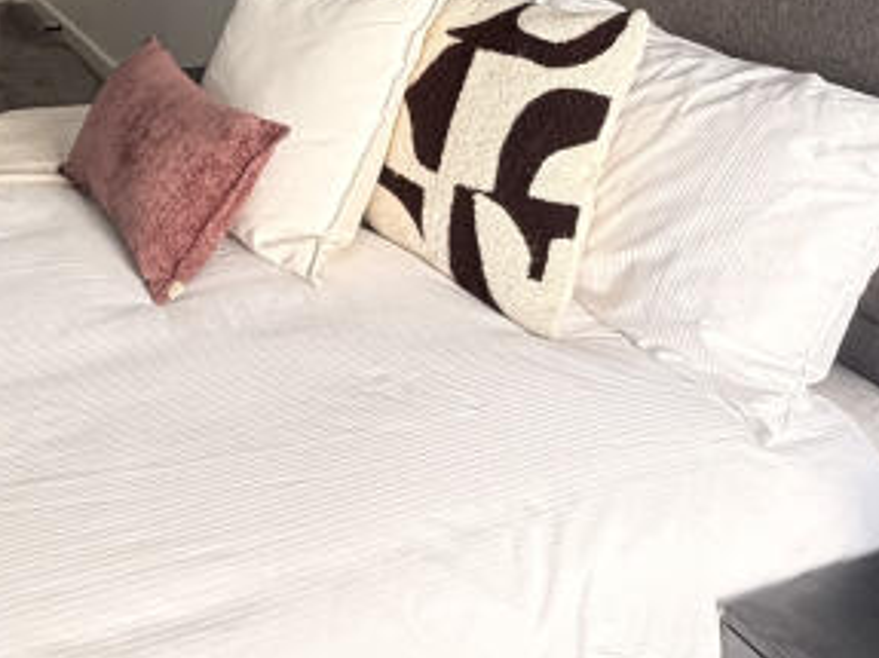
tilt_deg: -10.1
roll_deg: +0.1
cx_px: 230
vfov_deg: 26.7
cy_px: -67
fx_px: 1269
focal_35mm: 50
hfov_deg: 37.4
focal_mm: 2.22
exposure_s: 1/76
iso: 320
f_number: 2.2
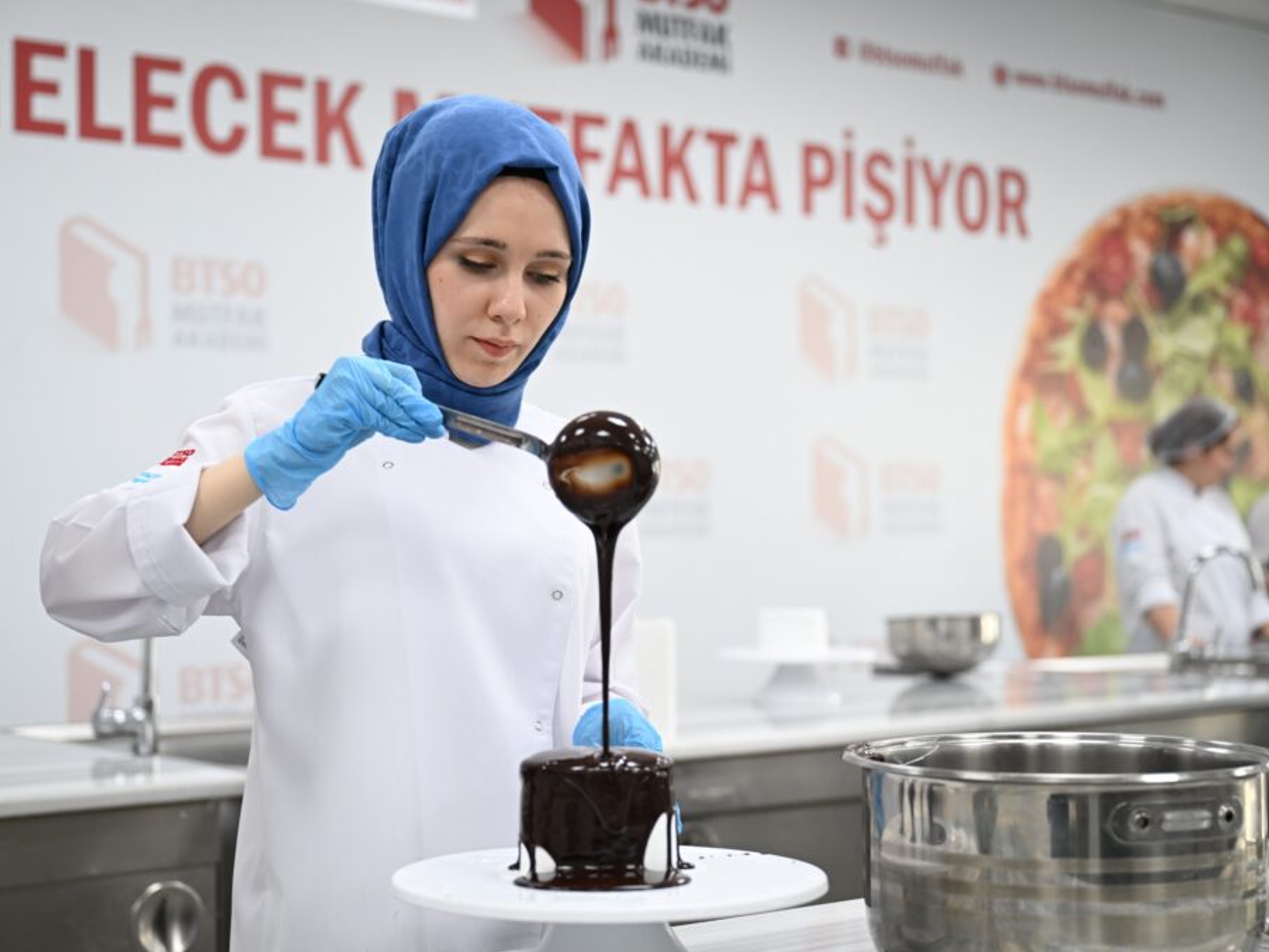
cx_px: 606
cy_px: 478
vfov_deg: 24.4
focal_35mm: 60
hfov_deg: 32.2
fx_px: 2200
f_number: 3.2
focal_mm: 55
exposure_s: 1/160
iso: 1000
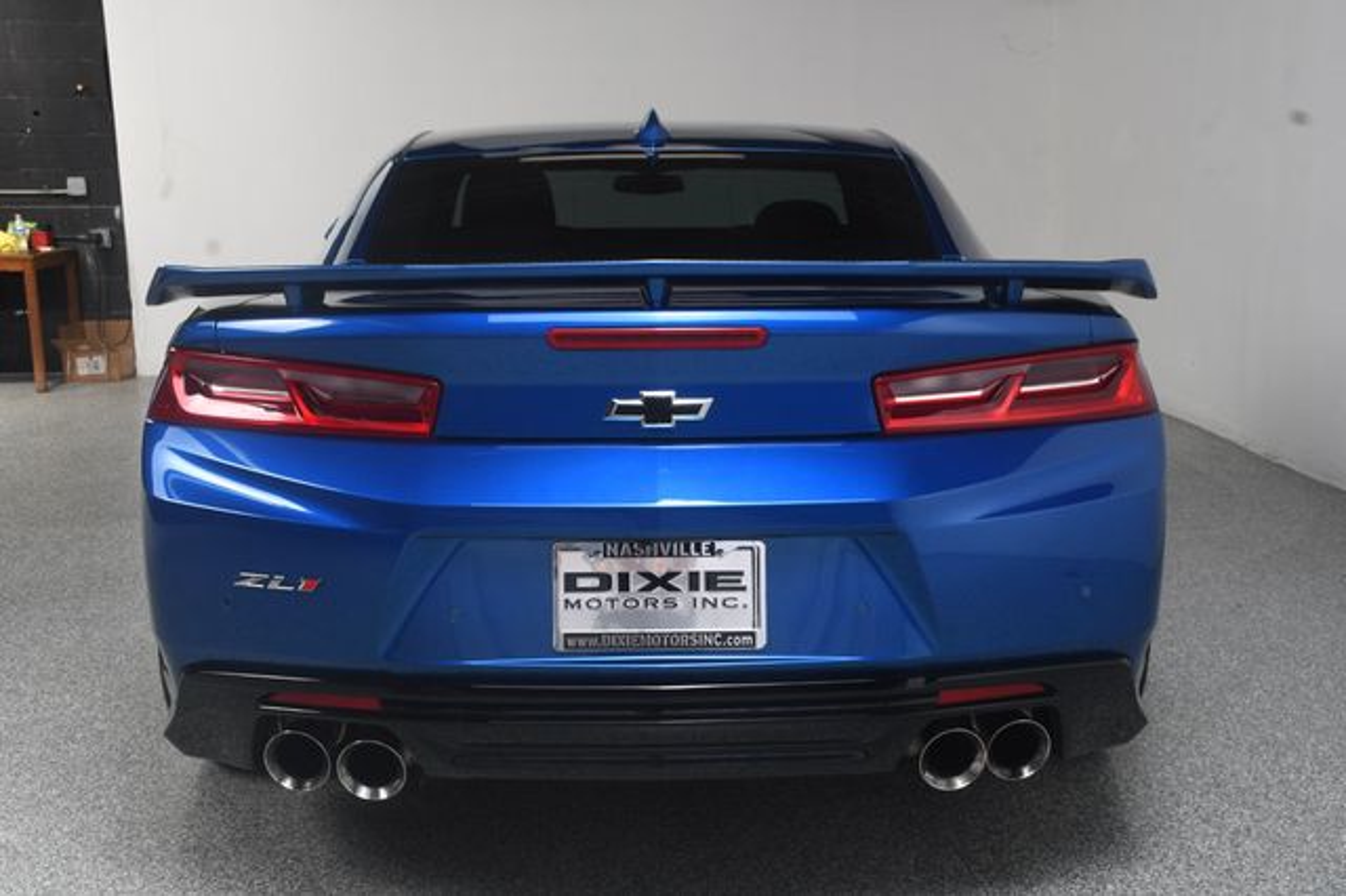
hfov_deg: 48.5
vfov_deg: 33.4
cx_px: 673
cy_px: 448
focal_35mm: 40
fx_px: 1495
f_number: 10
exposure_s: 1/160
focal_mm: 27
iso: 100
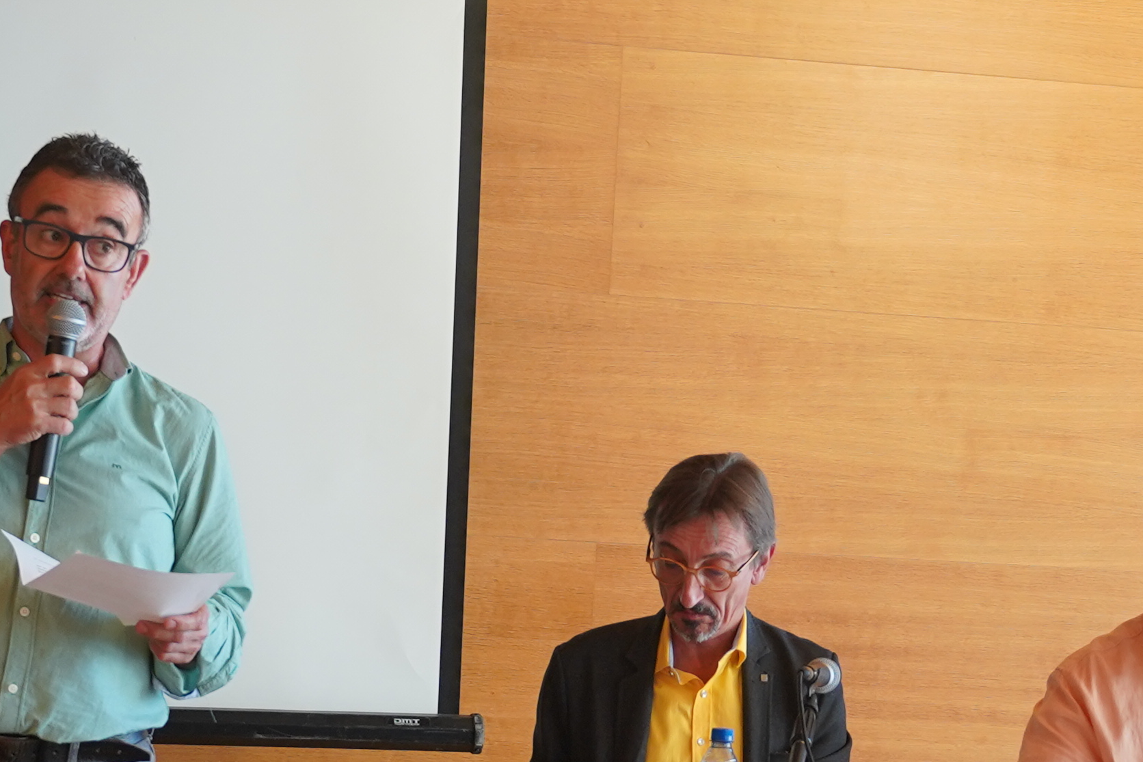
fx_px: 3588
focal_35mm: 113
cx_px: 686
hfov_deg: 18.1
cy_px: 682
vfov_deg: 12.0
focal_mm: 32
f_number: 4.5
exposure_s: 1/160
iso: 800
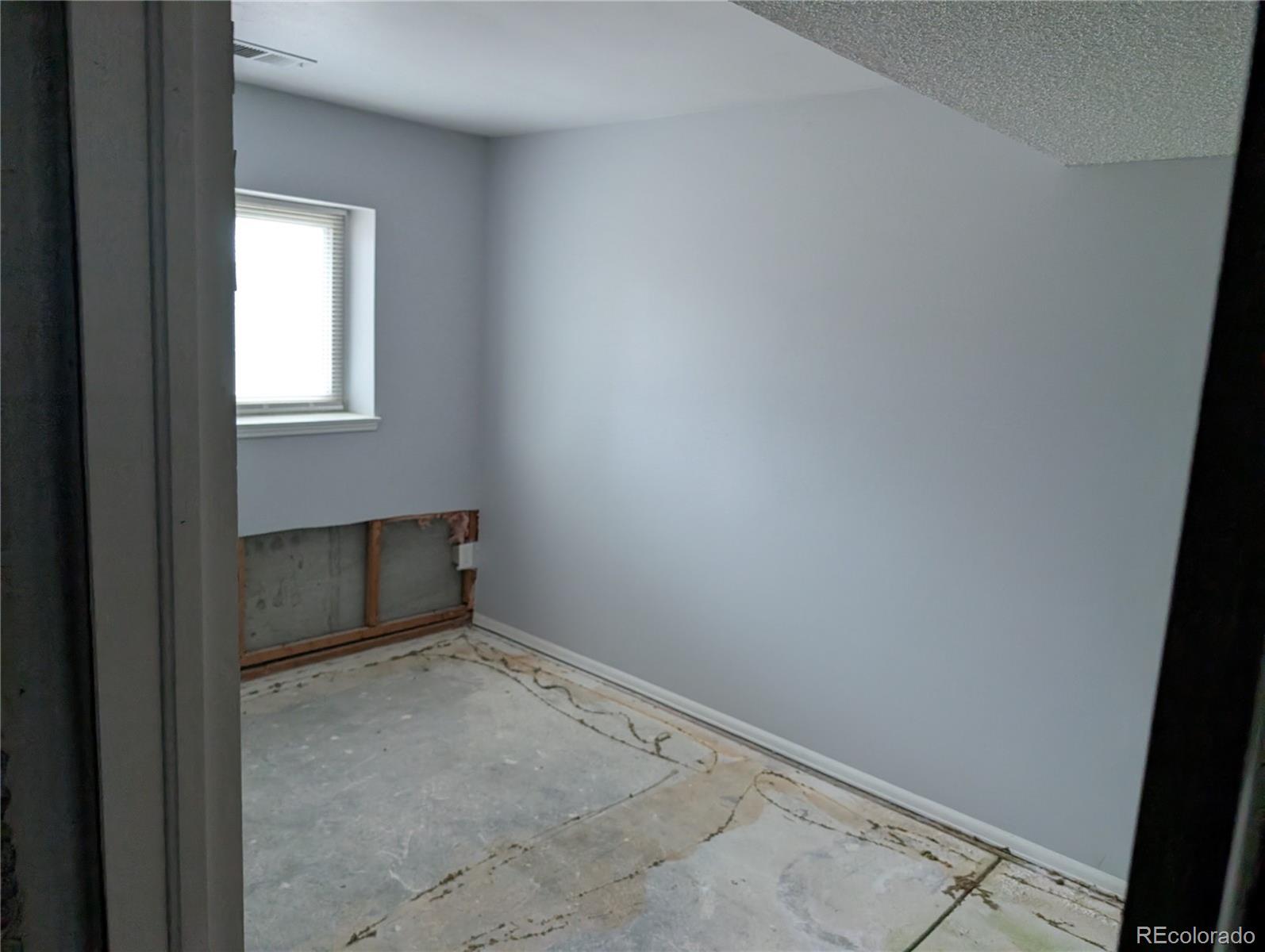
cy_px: 476
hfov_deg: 71.5
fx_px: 878
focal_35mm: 24
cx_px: 632
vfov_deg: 56.9
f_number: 1.68
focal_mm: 6.9
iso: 675
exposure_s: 1/268
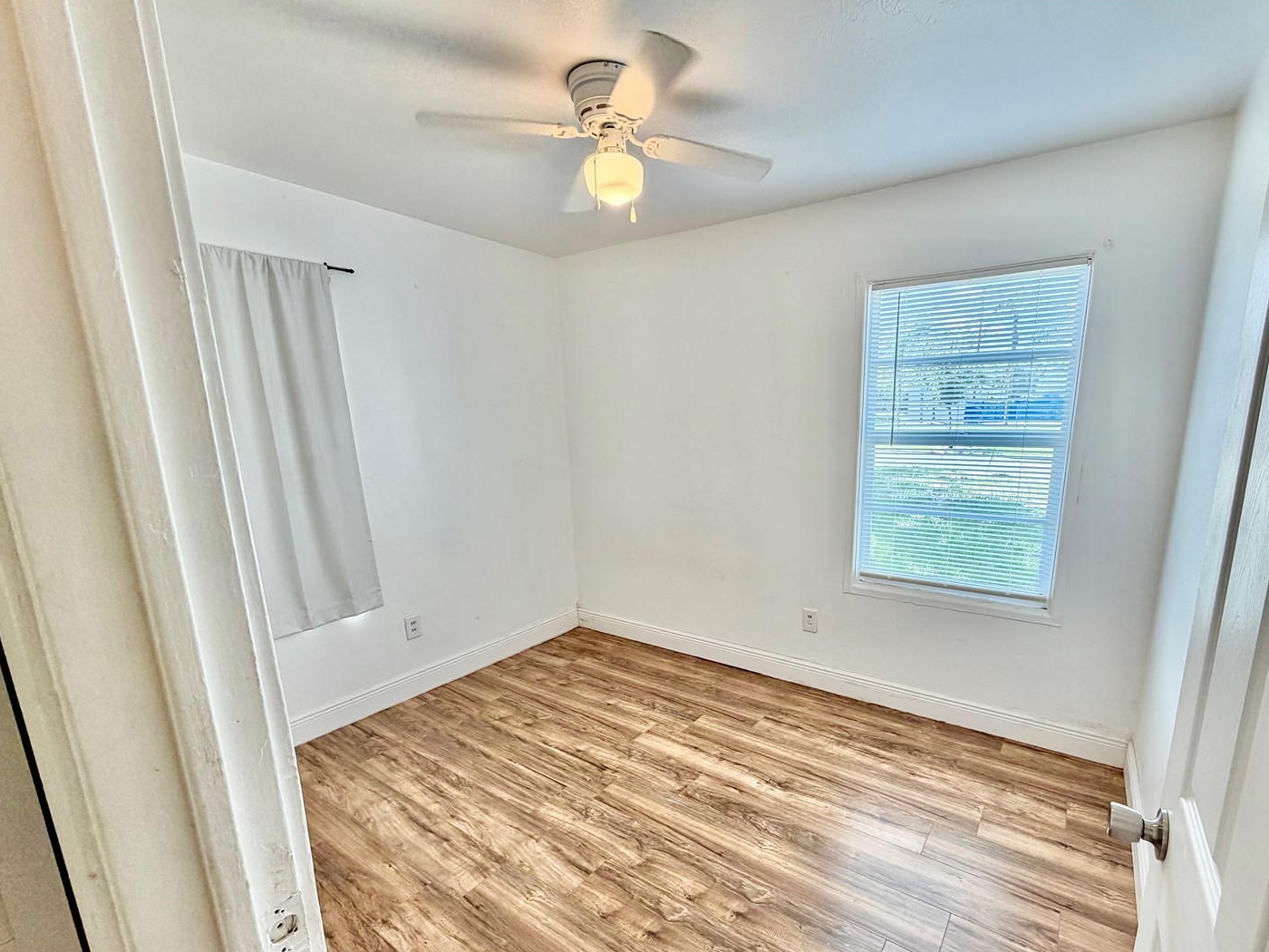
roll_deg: +0.5
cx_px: 716
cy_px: 539
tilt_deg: -10.9
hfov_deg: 94.0
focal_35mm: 16
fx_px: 587
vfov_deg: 77.7
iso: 125
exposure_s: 1/120
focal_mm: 2.22
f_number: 2.2
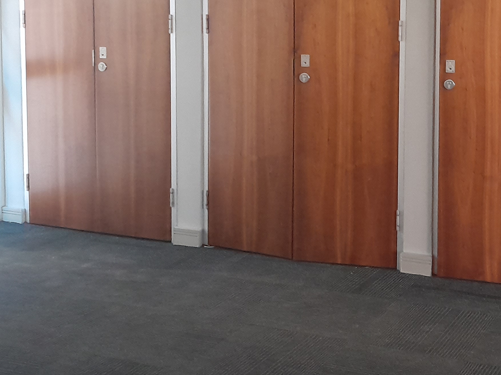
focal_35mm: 63
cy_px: 48
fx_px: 912
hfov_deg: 29.9
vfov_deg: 22.8
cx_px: 414
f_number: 1.8
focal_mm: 4
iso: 1000
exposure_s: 1/20
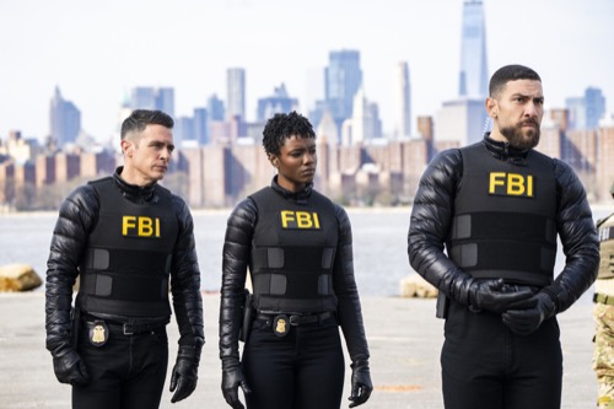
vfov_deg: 10.4
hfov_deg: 15.5
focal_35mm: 132
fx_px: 2250
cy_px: 204
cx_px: 307
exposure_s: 1/500
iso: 200
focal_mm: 132
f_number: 6.3
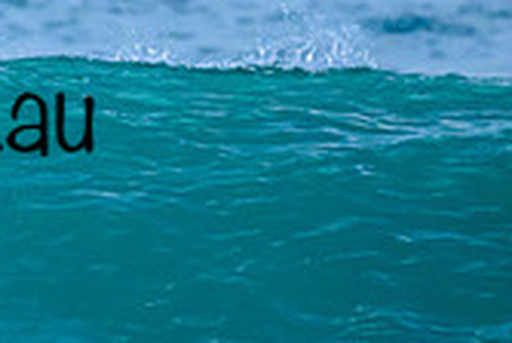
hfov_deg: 0.7
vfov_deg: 0.5
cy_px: 81
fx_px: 39536
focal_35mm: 2775
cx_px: -230
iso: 3200
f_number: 6.3
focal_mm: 800
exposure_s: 1/2000
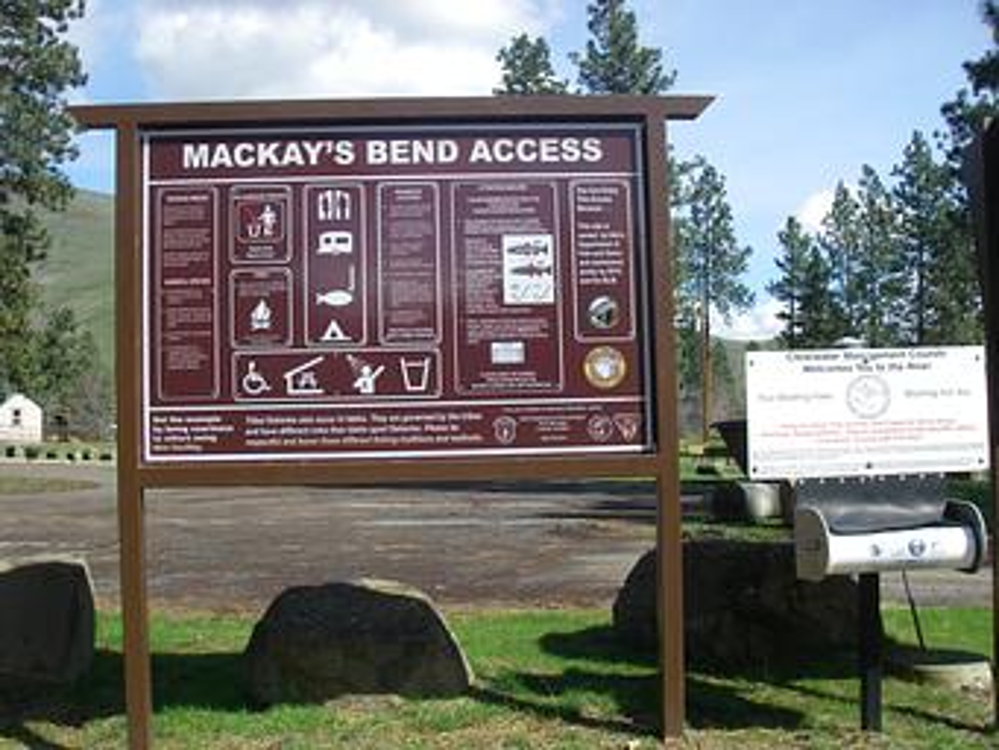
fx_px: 1097
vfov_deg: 37.7
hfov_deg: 49.0
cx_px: 500
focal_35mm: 38
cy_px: 375
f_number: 6.6
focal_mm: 6.3
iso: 64
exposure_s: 1/160
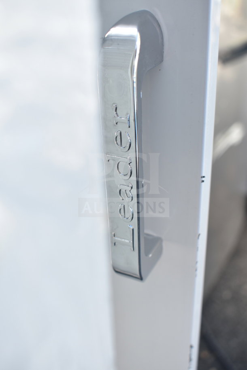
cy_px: 185
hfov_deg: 34.2
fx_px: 401
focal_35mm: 39
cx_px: 124
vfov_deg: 49.6
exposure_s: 1/100
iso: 200
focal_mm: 26
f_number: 5
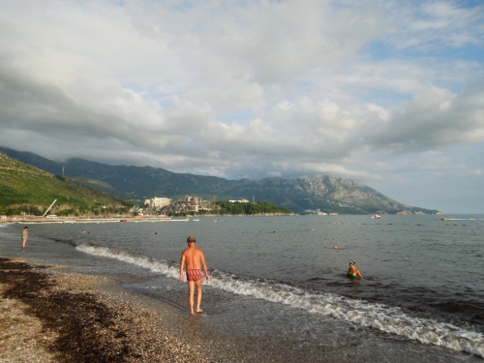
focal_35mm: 25
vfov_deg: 54.9
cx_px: 242
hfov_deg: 69.4
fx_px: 350
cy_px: 182
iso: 100
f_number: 3.3
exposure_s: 1/1250
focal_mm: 4.5
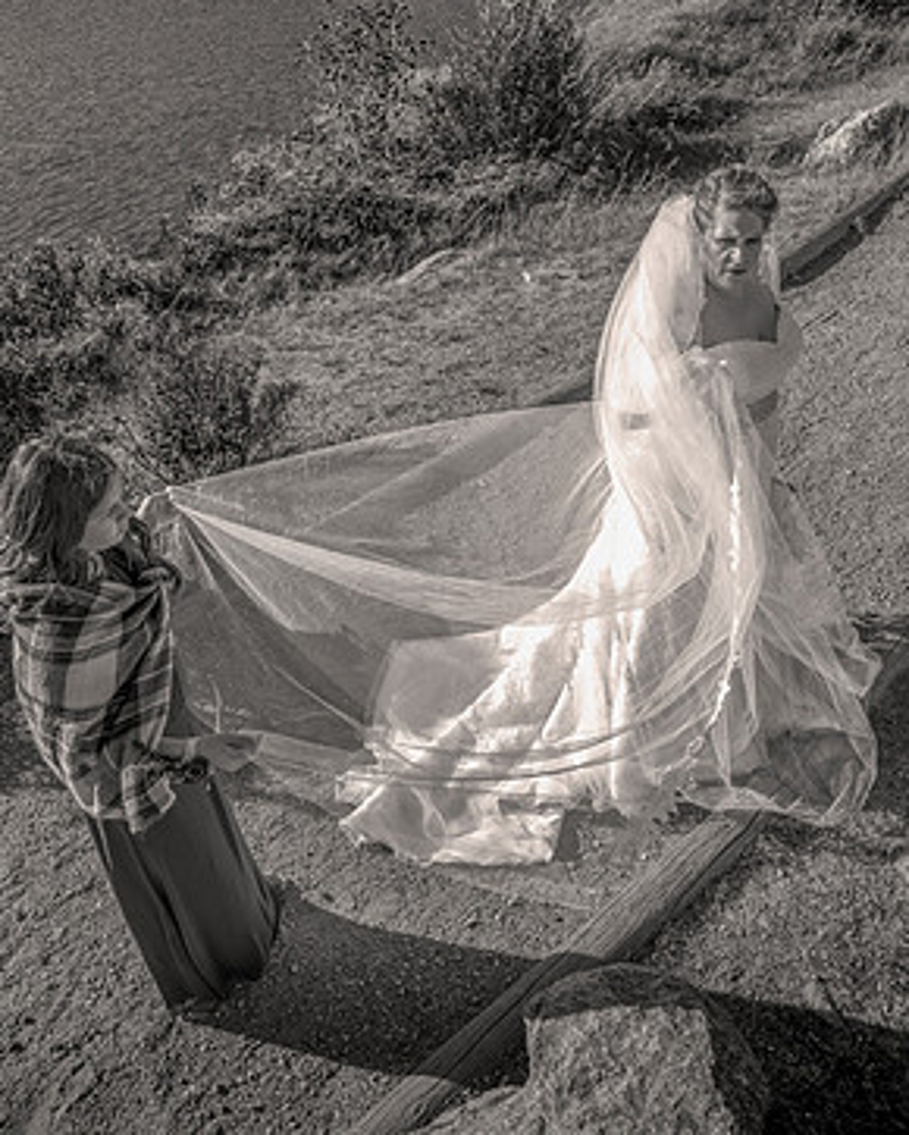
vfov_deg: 61.7
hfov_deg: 51.6
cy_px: 461
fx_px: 941
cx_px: 442
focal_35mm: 28
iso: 160
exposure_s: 1/640
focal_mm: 24
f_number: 5.6
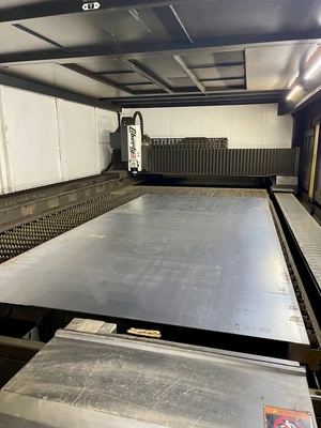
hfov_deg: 54.9
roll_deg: +0.8
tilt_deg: -12.6
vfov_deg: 69.4
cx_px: 160
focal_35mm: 25
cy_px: 214
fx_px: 309
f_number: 1.6
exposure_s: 1/60
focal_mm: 5.1
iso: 500
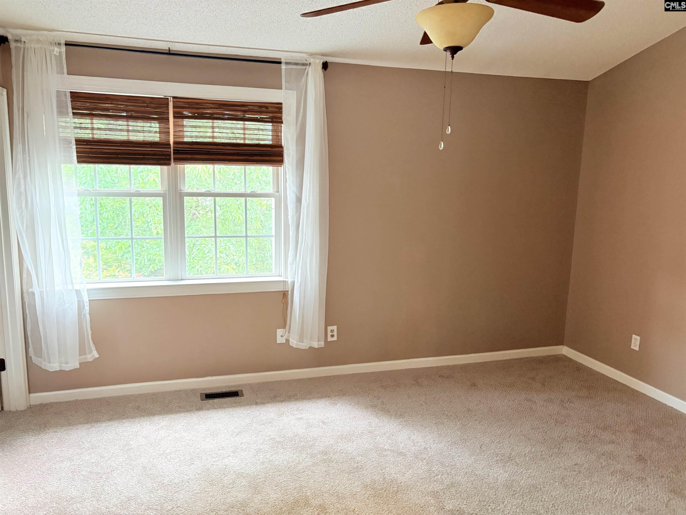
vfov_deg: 53.1
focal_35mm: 26
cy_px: 258
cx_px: 343
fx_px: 515
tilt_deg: -9.4
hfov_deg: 67.3
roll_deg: -1.5
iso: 250
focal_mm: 5.96
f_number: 1.6
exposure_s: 1/60
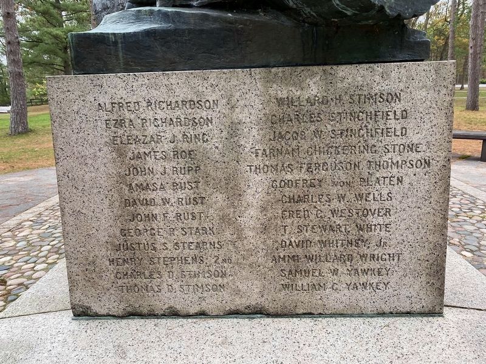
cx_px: 243
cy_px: 182
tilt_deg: -14.2
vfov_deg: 53.1
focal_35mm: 26
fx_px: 365
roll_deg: +1.6
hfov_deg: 67.3
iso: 80
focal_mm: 4.25
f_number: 1.8
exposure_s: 1/121
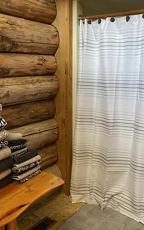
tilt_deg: -12.1
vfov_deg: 52.8
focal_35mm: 37
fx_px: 233
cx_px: 75
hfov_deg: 34.4
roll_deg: +0.0
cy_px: 115
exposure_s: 1/60
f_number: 1.8
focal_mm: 4.25
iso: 400
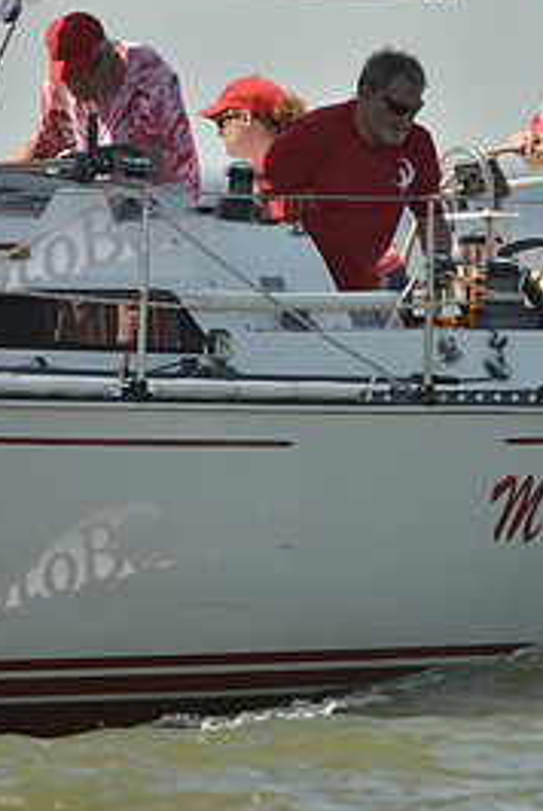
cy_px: 360
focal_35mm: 872
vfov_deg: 2.4
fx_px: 19676
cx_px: 474
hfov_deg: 1.6
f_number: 4.5
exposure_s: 1/1600
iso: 200
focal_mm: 400
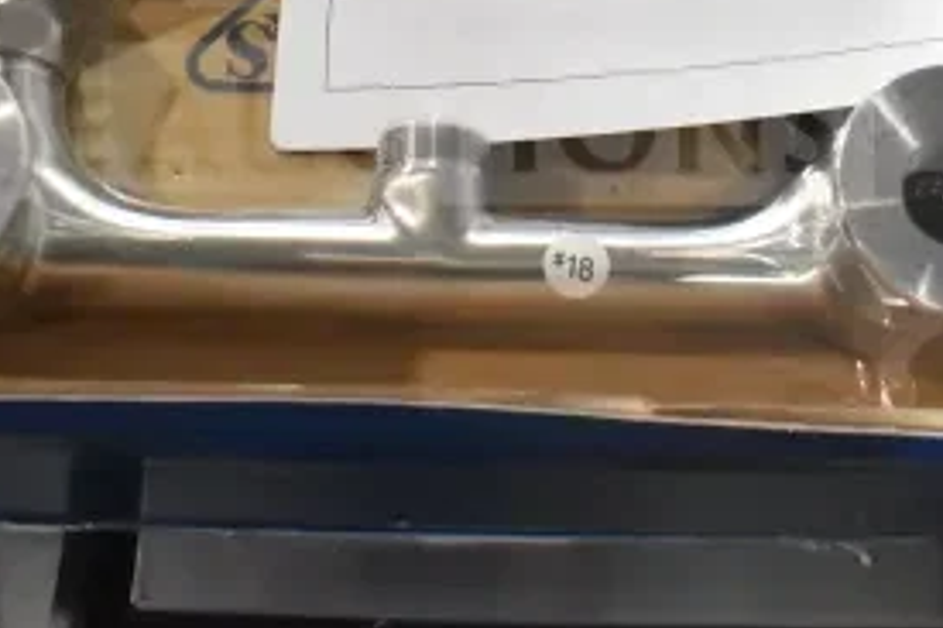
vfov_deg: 21.4
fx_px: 1571
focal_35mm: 60
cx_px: 487
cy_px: -67
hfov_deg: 33.4
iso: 6400
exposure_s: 1/200
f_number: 7.1
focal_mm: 18
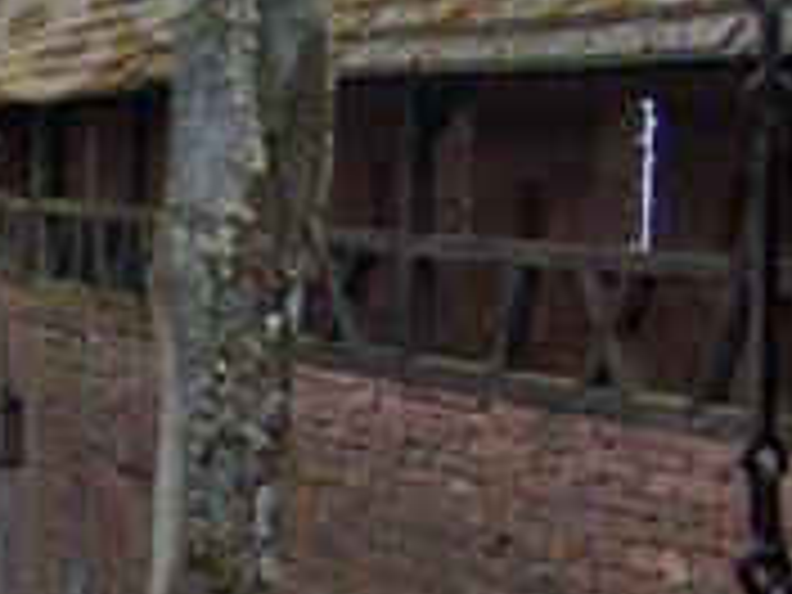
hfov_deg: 14.3
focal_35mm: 126
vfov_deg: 11.7
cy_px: 416
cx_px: -513
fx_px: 2883
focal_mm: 7.6
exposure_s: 1/386
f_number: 2.8
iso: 100
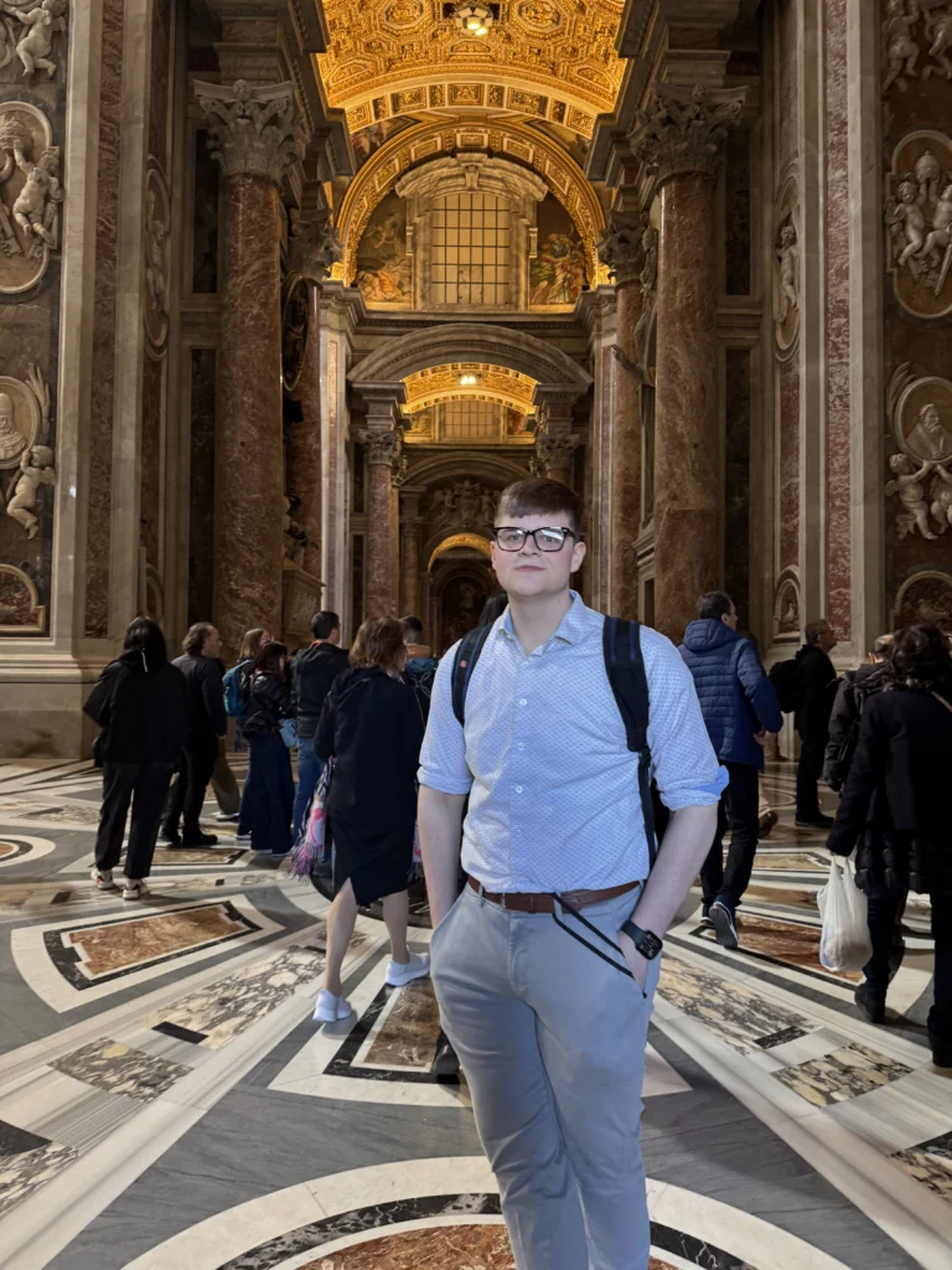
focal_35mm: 24
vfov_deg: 71.6
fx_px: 880
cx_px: 476
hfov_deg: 56.8
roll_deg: +0.4
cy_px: 635
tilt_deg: +1.4
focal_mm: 6.76
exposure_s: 1/50
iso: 250
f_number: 1.78
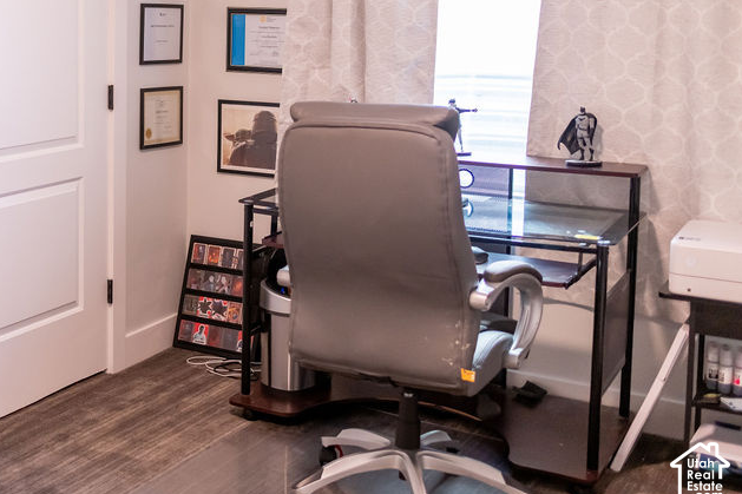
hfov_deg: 34.0
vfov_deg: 23.5
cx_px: 144
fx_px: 1174
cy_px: 109
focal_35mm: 57
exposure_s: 1/250
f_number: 2.5
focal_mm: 35
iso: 1000
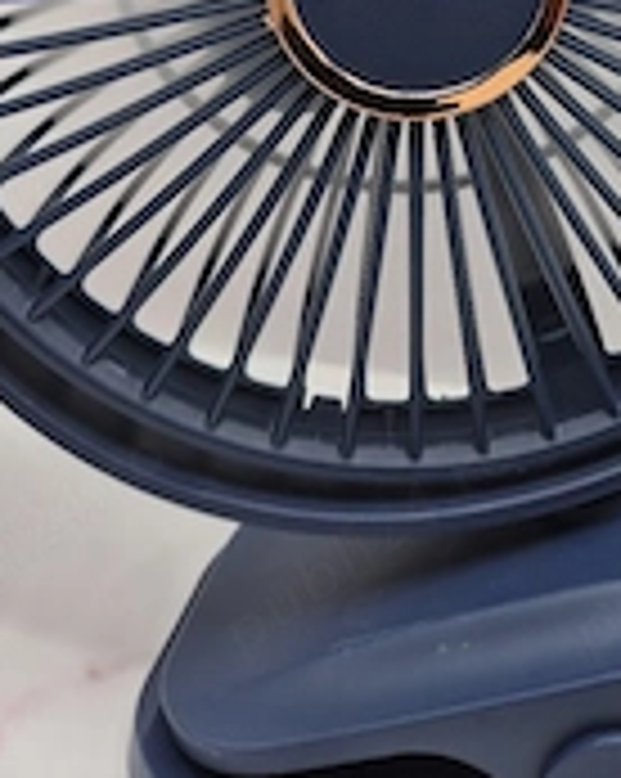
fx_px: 1197
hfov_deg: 28.7
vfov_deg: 31.4
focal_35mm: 52
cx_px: 459
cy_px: -103
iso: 32
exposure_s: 1/100
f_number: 1.8
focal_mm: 5.4
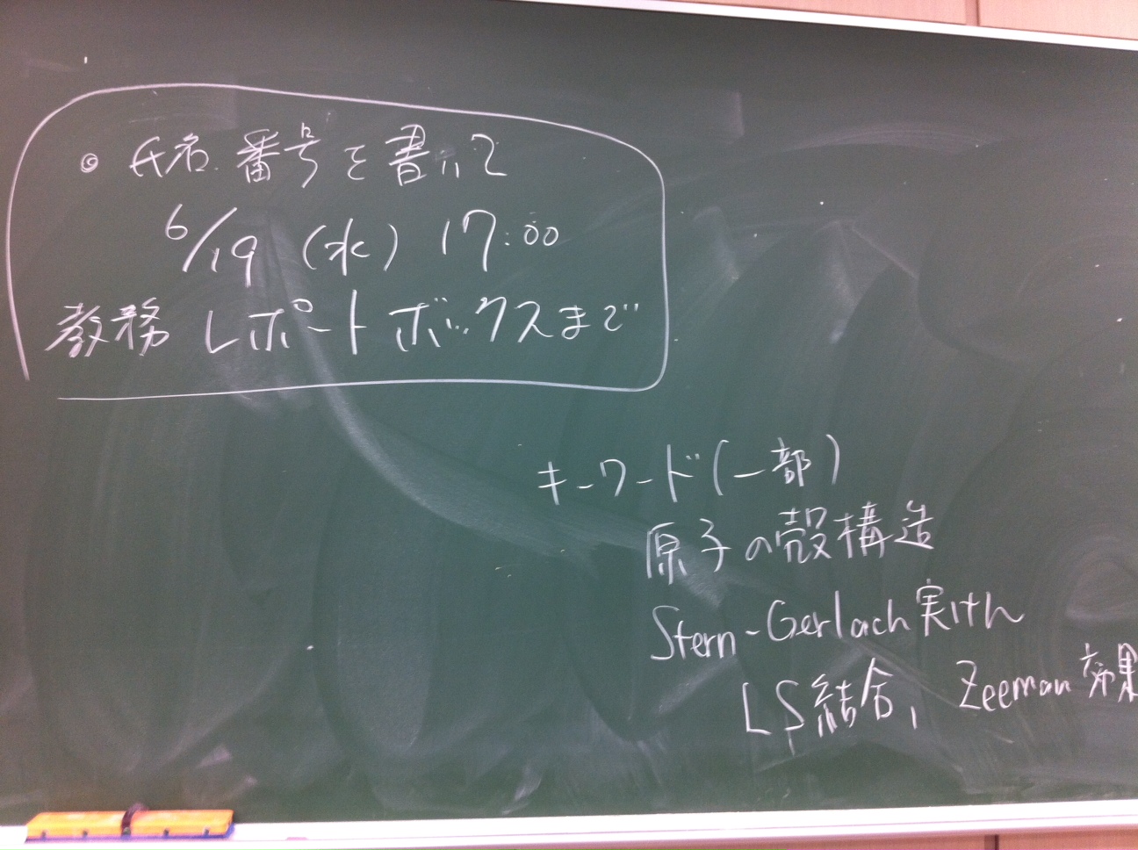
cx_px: 569
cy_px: 425
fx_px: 1149
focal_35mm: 35
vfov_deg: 40.6
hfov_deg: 52.7
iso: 100
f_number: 2.8
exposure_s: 1/17
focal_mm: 3.85
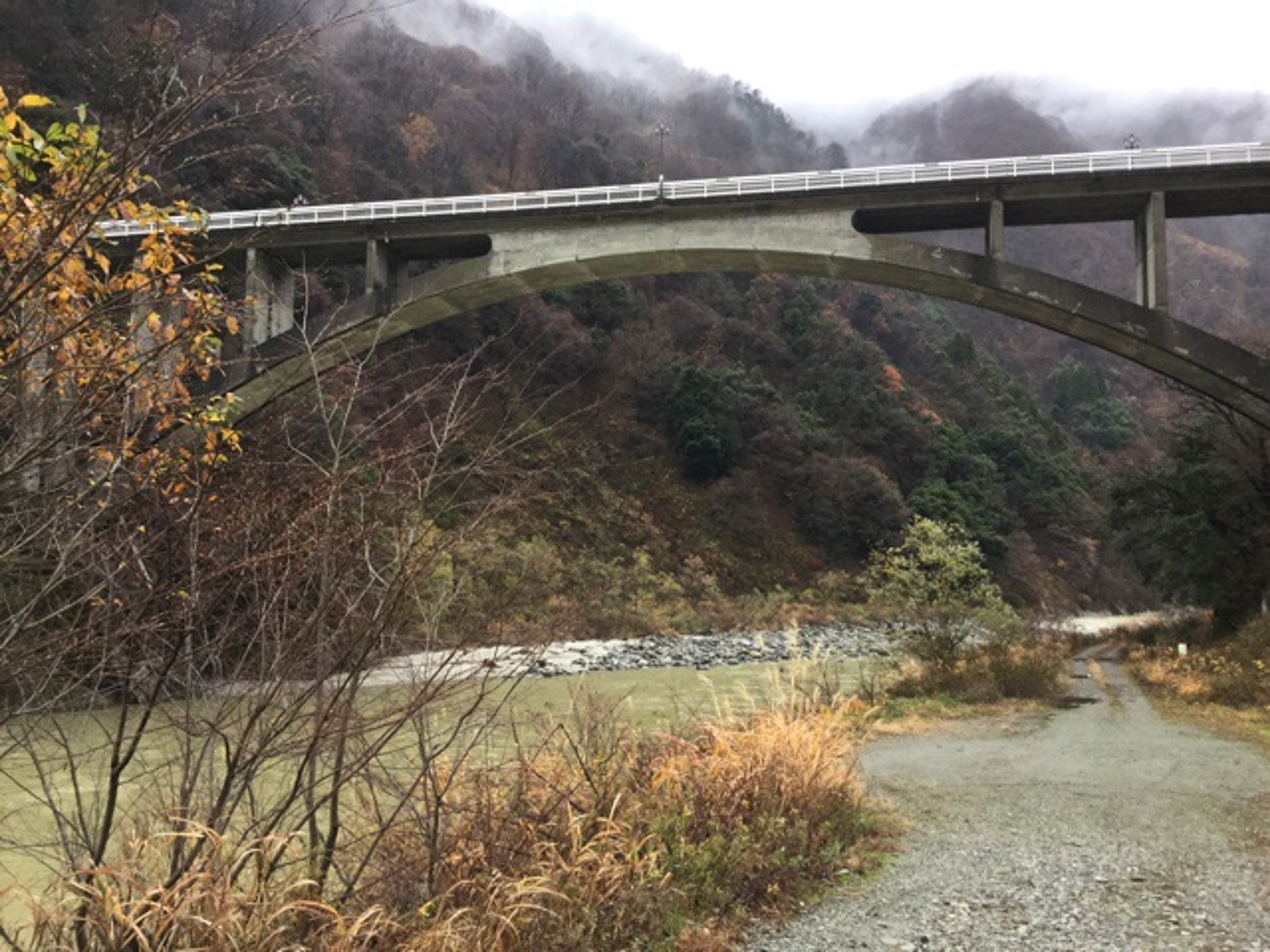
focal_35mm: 31
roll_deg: -2.5
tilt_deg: +5.4
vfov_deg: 45.4
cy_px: 476
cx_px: 635
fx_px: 1137
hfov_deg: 58.4
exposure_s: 1/30
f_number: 2.4
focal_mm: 3.3
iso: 32
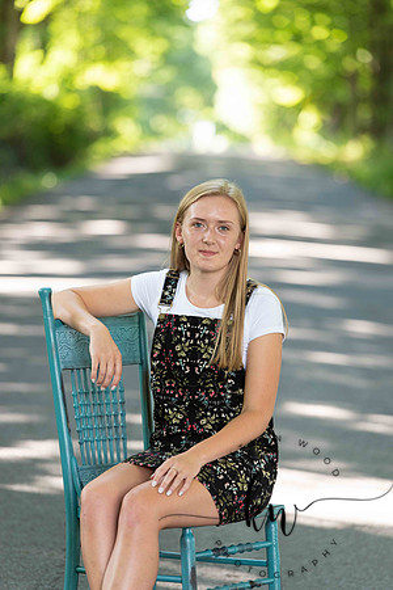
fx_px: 2947
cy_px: 295
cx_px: 196
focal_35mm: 180
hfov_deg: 7.6
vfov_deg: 11.4
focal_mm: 180
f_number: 3.5
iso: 640
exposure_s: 1/200
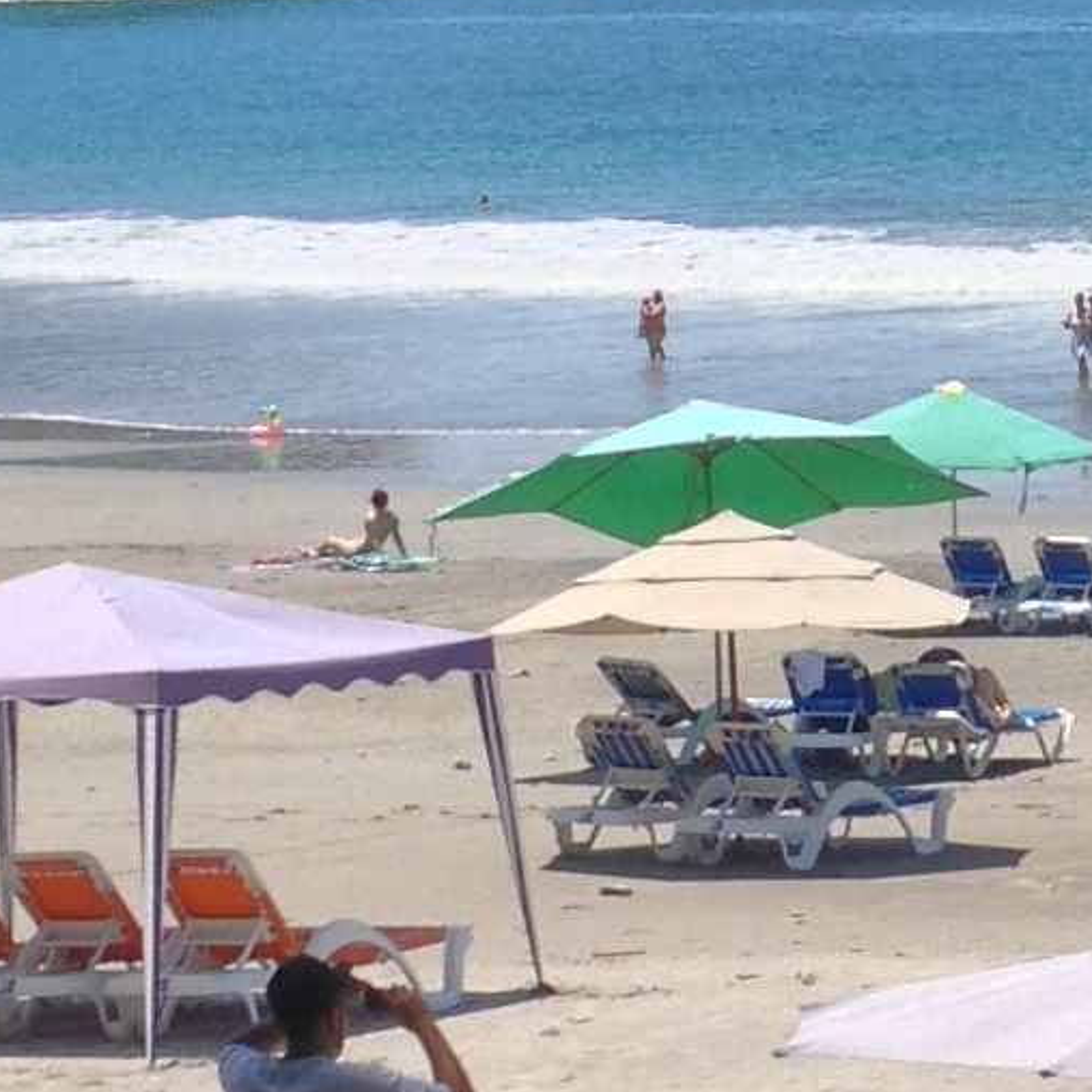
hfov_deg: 8.7
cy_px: 388
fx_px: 7102
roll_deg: +3.6
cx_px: 1232
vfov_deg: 8.8
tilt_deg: -6.1
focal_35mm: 199
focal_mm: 4.28
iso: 50
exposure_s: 1/1381
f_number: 2.4
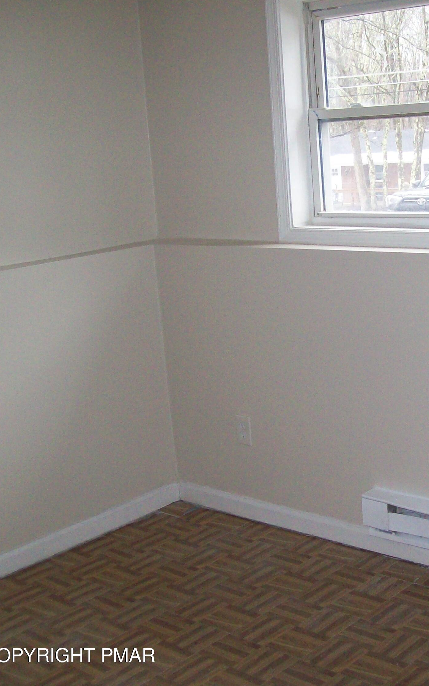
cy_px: 343
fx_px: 954
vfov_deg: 39.6
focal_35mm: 51
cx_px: 377
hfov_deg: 24.7
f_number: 2.7
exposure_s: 1/64
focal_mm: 6
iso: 200
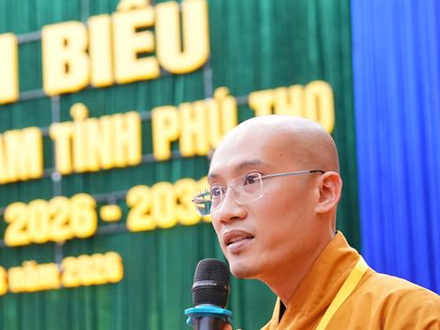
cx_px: 33
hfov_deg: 18.0
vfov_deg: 13.6
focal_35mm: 107
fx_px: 1360
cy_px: 330
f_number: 2.8
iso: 2500
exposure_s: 1/160
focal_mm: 45
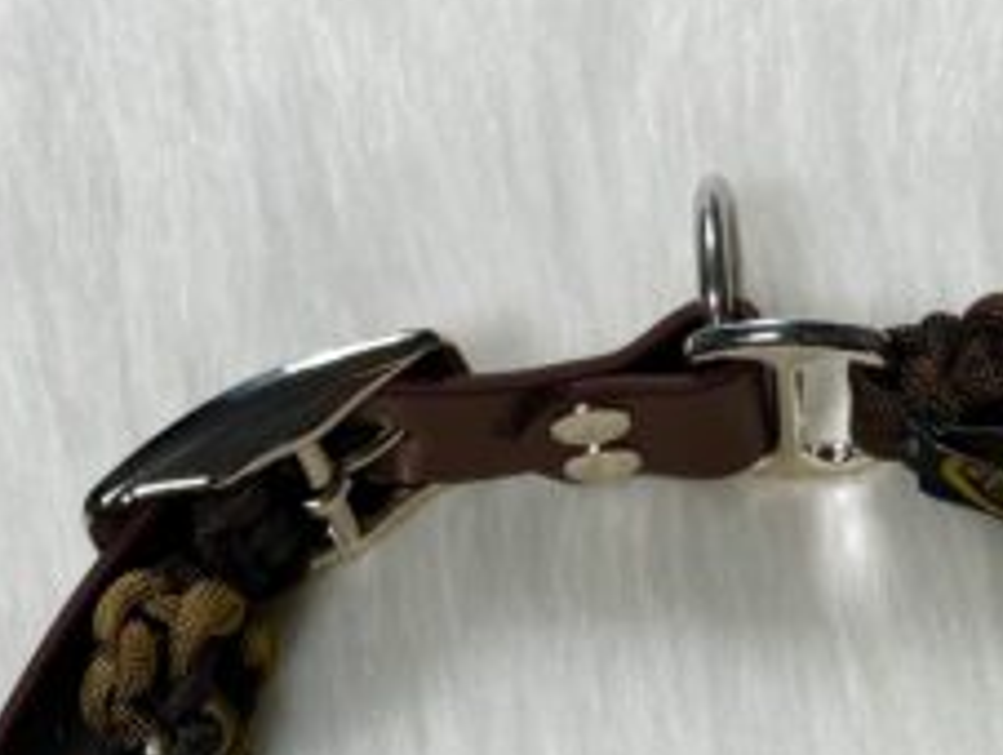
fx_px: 2001
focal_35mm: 69
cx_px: 422
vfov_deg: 19.9
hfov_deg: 28.1
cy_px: 928
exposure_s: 1/347
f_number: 1.6
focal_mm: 5.1
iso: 50
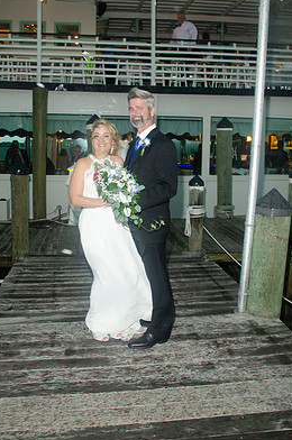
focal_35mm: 31
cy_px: 195
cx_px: 133
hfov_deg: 42.1
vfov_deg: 60.2
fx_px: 378
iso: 400
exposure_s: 1/30
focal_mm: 18
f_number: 5
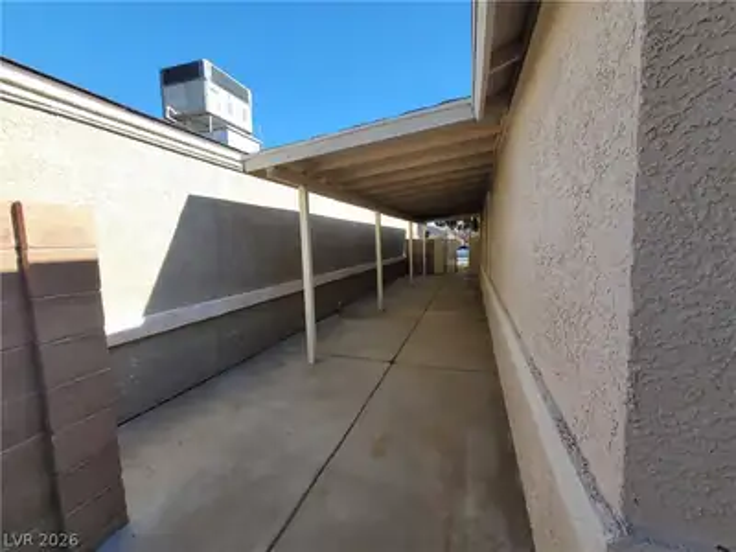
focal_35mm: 13
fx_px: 276
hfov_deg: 106.2
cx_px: 368
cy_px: 276
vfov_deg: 89.9
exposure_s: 1/812
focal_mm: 2.2
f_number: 2.2
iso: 64
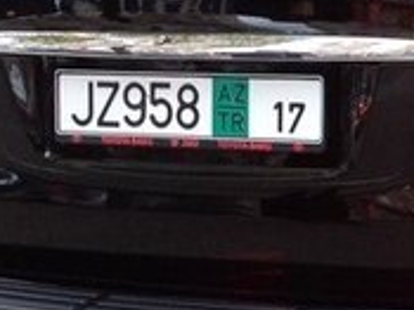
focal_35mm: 132
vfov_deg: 11.2
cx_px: 655
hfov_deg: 13.9
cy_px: 67
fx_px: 1578
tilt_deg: -9.0
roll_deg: +0.4
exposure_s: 1/15
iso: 125
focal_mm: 4.28
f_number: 2.4
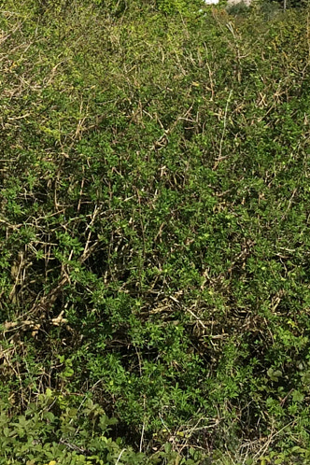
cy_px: -9
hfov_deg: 14.0
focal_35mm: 97
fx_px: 1253
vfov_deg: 20.3
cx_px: 67
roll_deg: -2.2
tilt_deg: -8.9
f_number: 2.2
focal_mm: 4.15
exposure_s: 1/2083
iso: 32
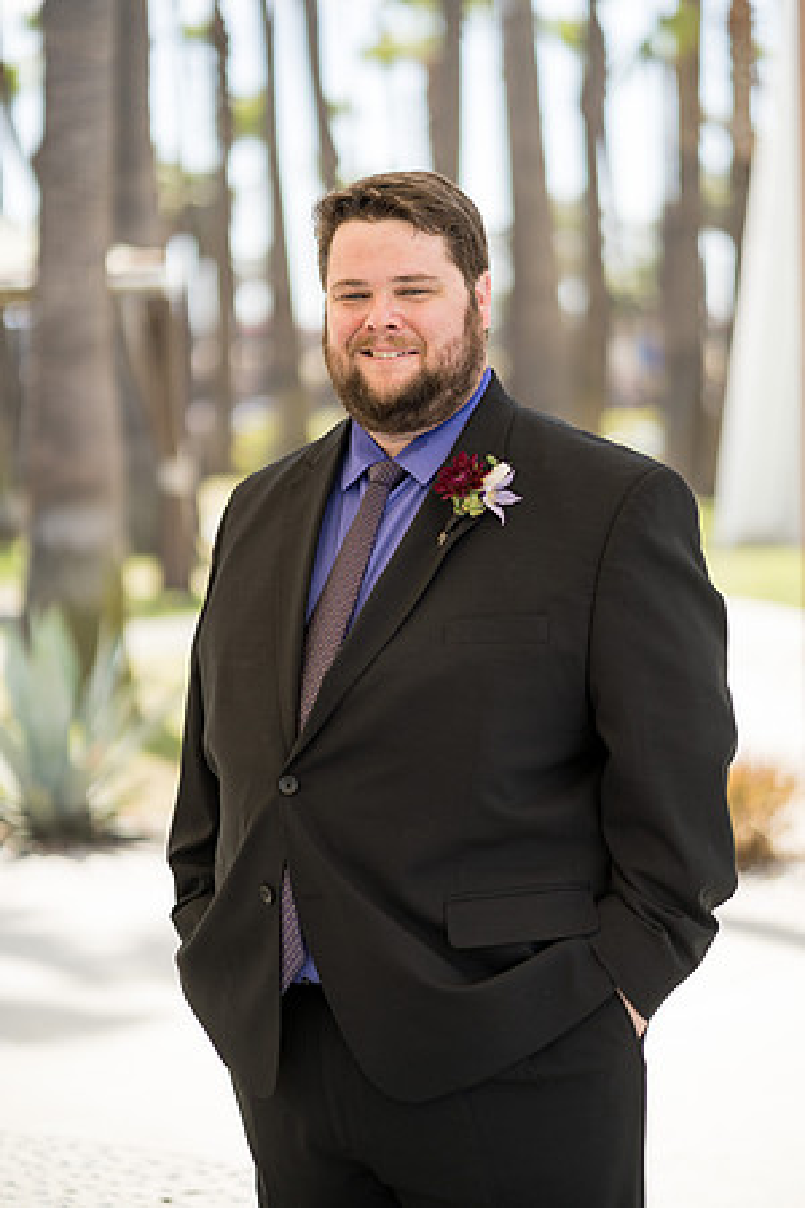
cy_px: 604
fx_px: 2851
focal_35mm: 85
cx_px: 402
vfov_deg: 23.9
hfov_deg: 16.1
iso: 320
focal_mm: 85
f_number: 1.8
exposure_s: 1/2000
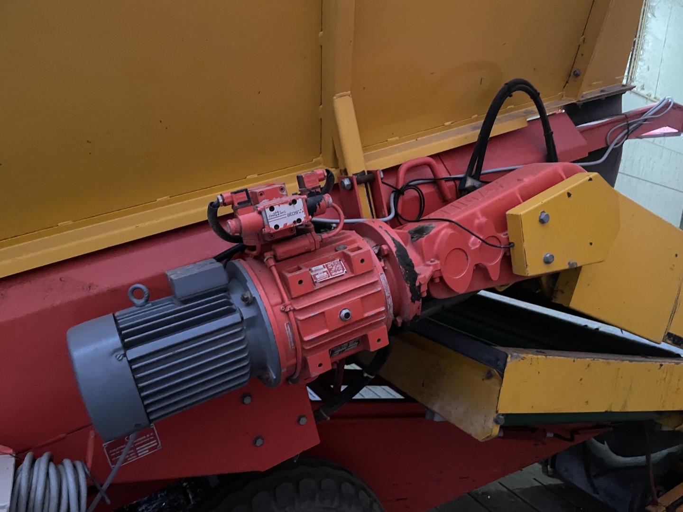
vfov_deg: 53.1
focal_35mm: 26
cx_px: 342
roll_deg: -9.0
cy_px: 256
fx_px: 513
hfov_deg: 67.3
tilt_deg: -4.3
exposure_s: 1/25
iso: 800
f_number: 1.6
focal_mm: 4.2
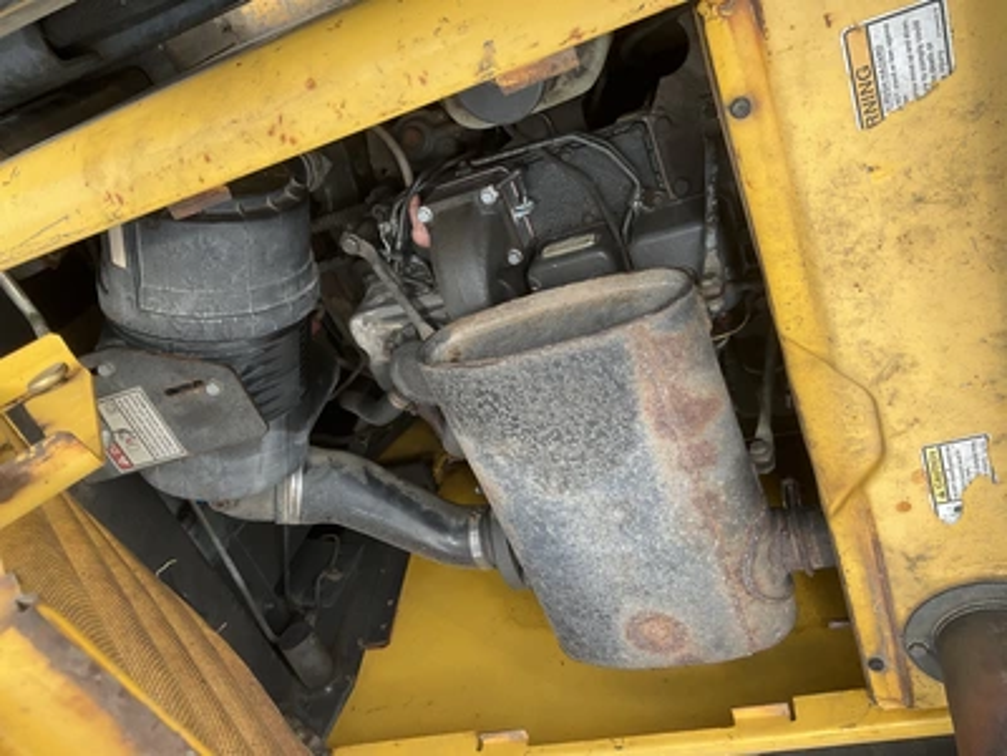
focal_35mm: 29
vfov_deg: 48.2
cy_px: 378
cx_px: 504
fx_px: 844
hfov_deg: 61.7
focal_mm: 3
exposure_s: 1/500
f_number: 1.8
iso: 25
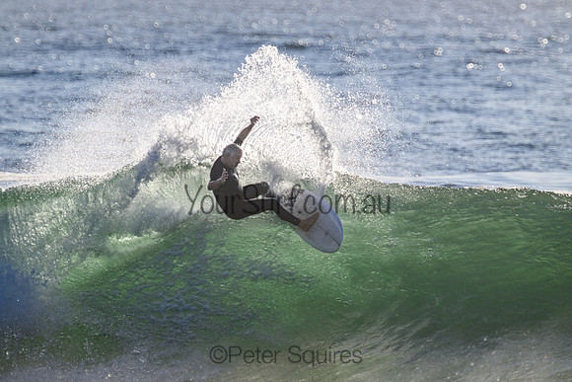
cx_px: 286
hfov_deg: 2.6
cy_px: 191
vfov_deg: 1.7
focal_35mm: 800
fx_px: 12713
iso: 900
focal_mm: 800
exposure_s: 1/2000
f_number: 11
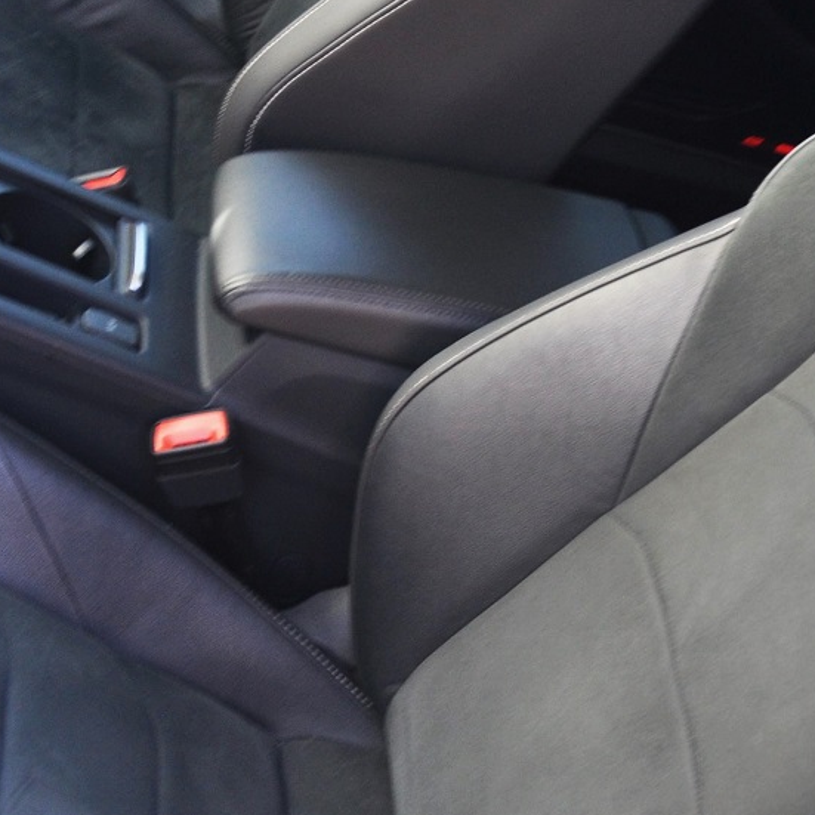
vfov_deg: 21.9
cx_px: 300
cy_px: 326
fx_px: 2104
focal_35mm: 79
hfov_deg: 21.9
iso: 250
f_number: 4.5
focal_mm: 18
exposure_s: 1/80
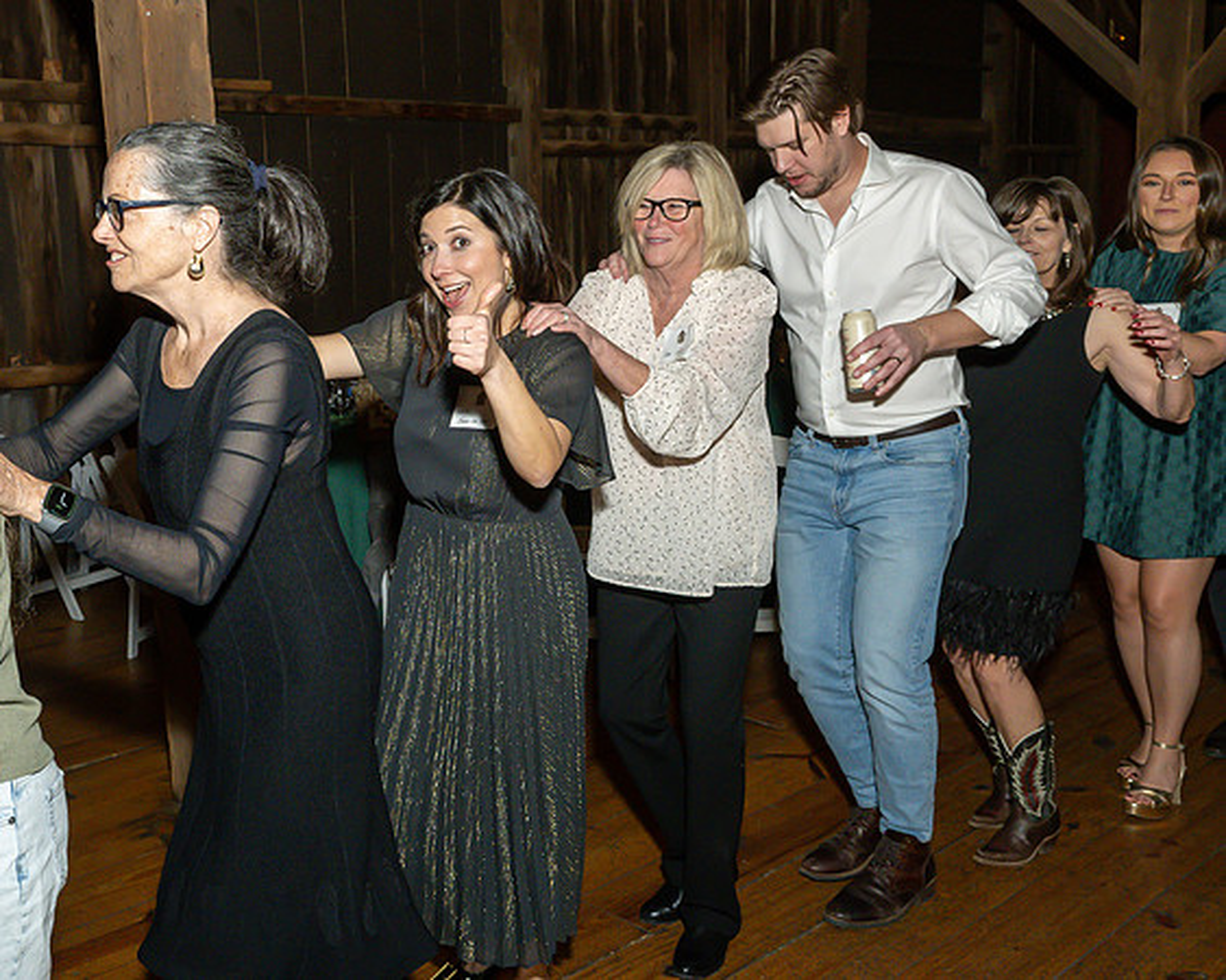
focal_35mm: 34
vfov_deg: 43.2
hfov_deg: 51.7
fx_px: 1237
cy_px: 444
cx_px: 406
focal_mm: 17
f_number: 8
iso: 640
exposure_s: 1/250
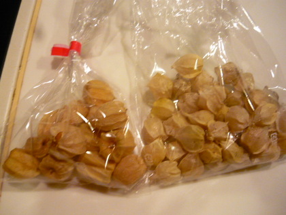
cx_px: 143
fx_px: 273
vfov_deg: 42.9
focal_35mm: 33
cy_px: 108
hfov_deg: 55.4
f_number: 2.8
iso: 400
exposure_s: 1/10
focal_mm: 5.5
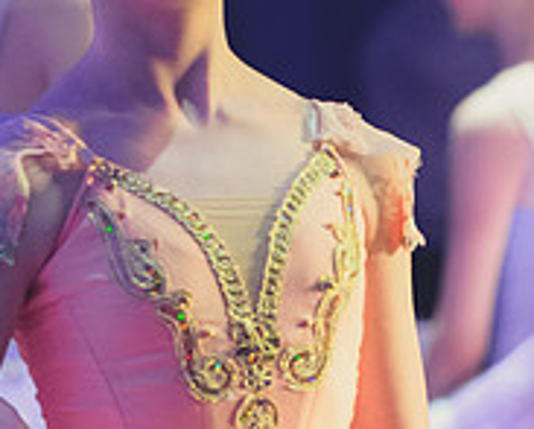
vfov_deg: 2.6
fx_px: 9577
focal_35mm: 605
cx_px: 744
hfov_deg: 3.2
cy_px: 204
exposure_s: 1/320
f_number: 2.8
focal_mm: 150
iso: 4500
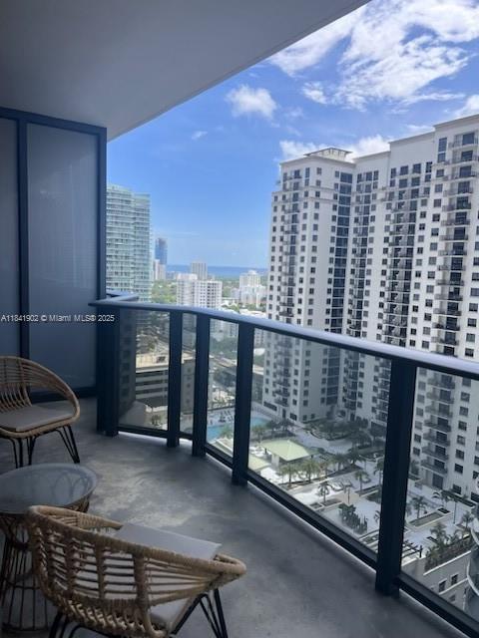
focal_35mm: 26
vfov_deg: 67.3
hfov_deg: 53.1
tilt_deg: -6.8
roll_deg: -1.3
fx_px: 480
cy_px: 319
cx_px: 240
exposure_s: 1/2915
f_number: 1.5
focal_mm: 5.7
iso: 50
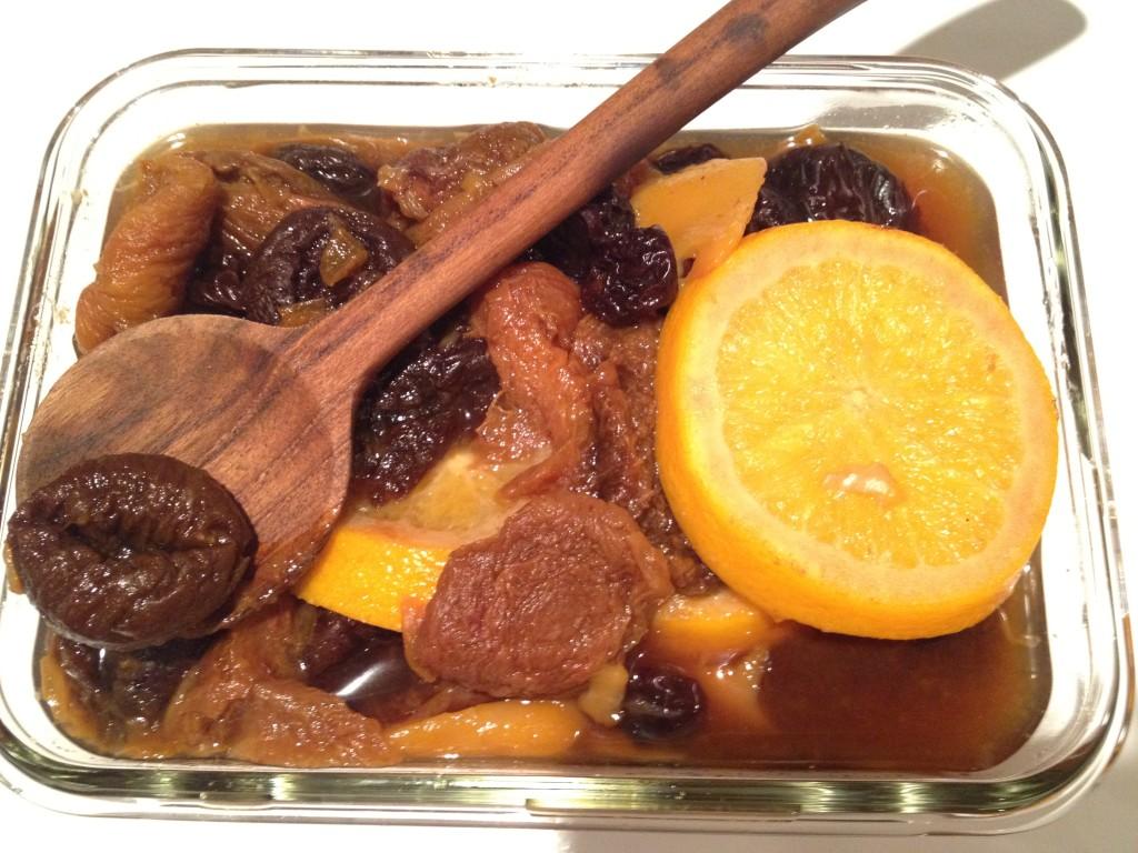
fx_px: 1151
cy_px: 426
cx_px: 569
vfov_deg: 40.7
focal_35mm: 35
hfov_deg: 52.6
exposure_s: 1/20
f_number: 2.4
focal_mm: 4.28
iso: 320
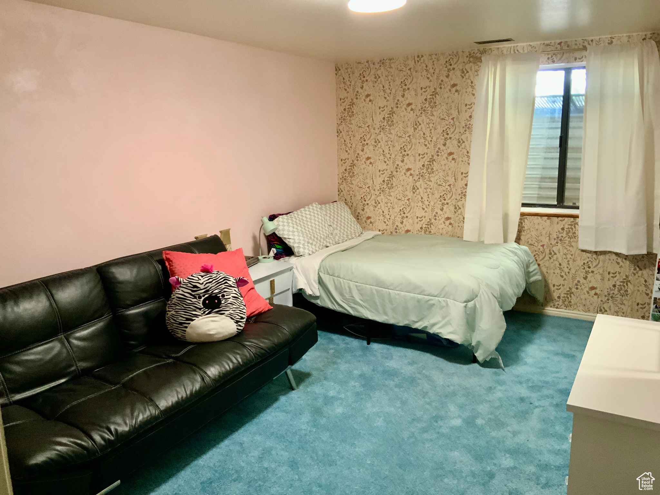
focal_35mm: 29
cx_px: 330
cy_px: 248
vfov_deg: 48.2
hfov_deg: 61.7
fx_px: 553
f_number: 1.8
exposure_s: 1/40
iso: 250
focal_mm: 3
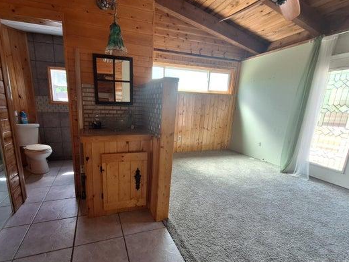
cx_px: 153
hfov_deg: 94.0
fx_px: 161
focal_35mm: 16
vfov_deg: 77.9
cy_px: 142
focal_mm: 1.74
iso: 64
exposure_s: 1/40
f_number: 2.2
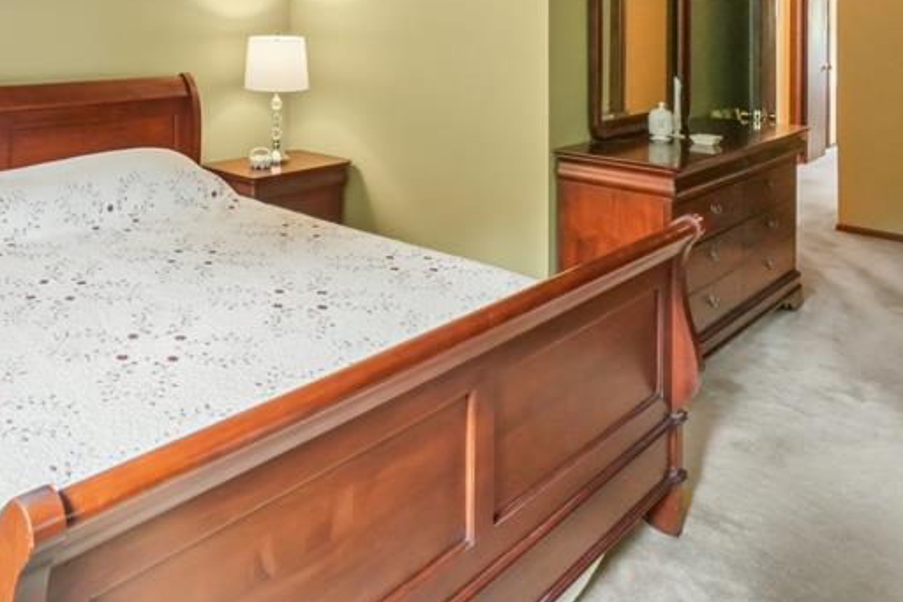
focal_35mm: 30
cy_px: 25
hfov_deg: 58.3
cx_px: 212
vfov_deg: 39.4
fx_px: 752
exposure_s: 1/30
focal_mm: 10
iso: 1600
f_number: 8
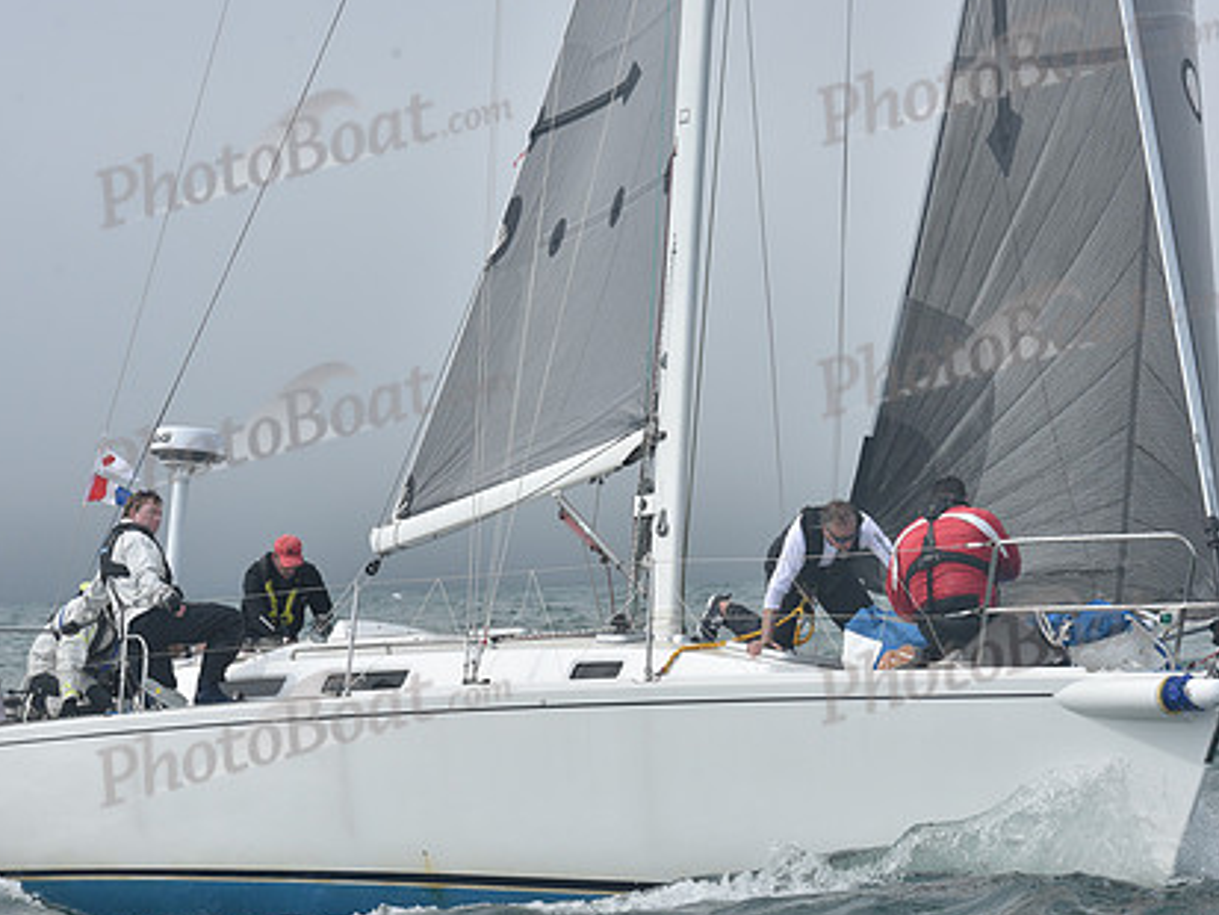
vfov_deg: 11.0
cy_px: 536
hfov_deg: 14.6
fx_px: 4755
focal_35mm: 135
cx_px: 667
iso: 320
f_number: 11
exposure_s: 1/800
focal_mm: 100
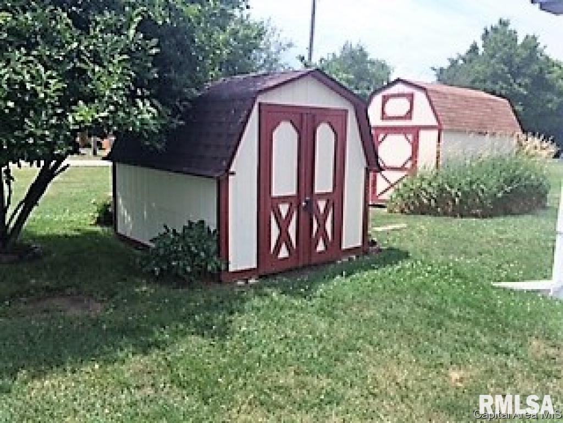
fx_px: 472
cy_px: 212
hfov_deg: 61.7
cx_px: 282
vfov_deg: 48.2
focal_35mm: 29
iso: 32
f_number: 2.2
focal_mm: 4.15
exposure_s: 1/1282
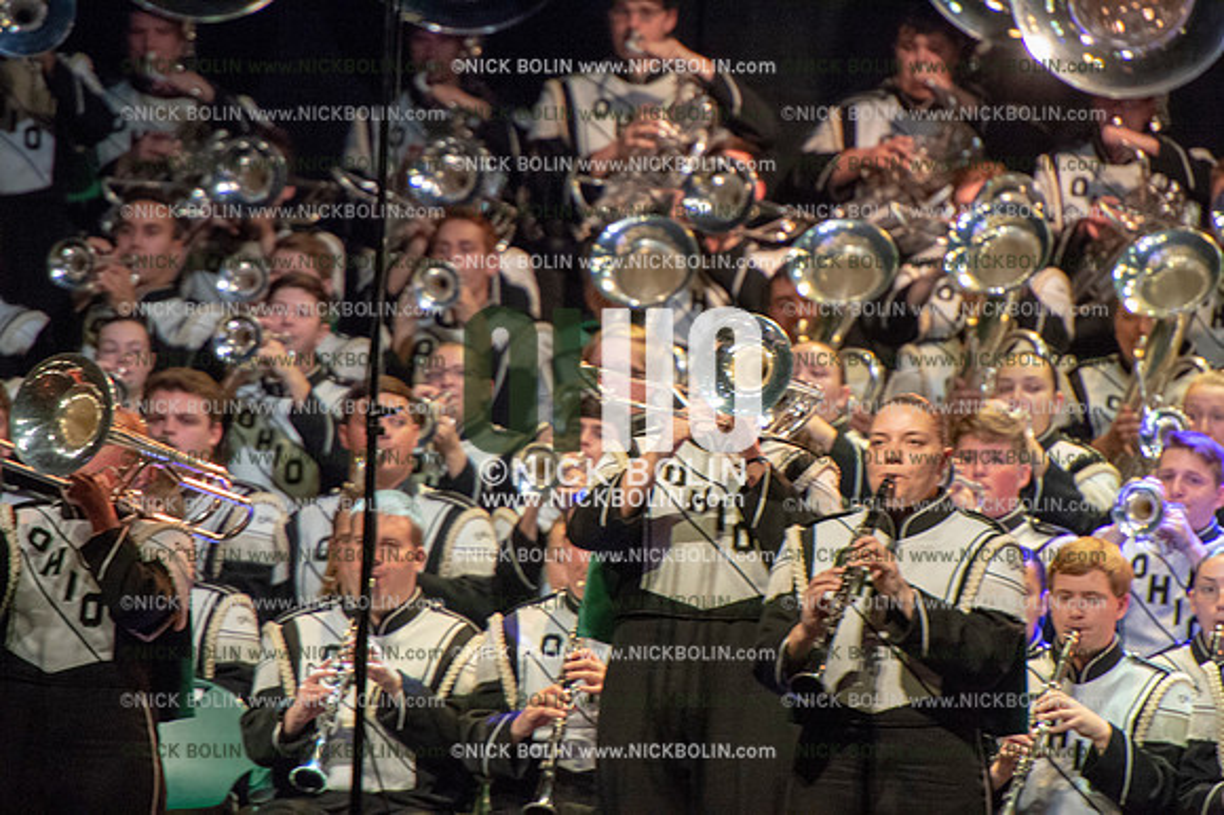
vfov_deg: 3.4
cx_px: 612
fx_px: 13592
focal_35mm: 400
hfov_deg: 5.2
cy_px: 408
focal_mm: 400
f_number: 5.6
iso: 8000
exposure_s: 1/250
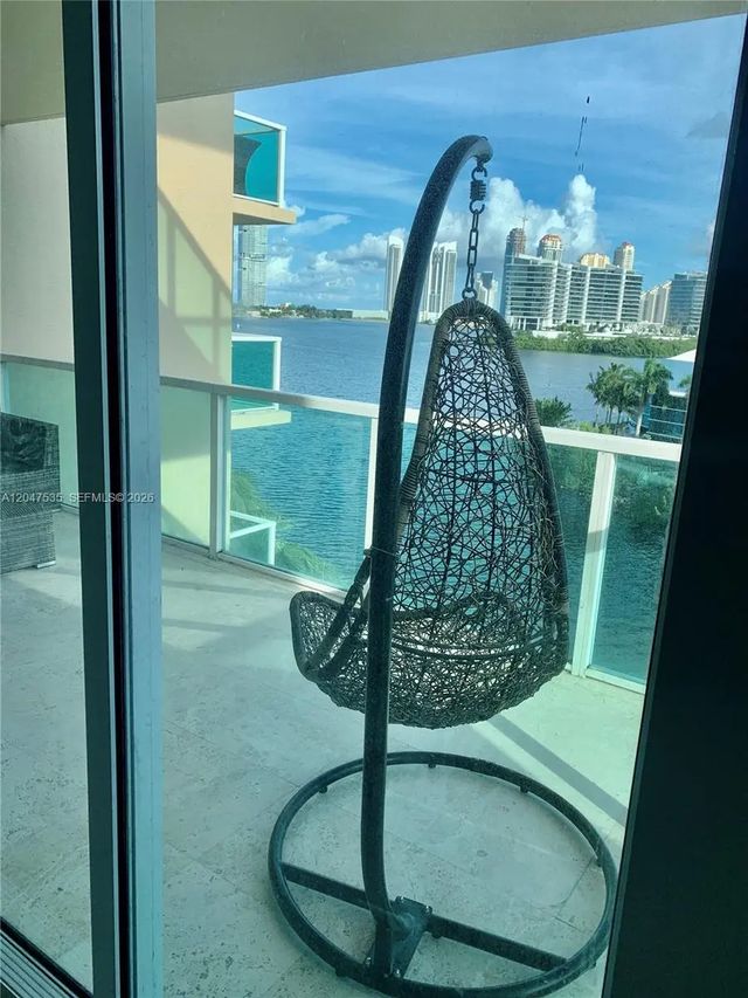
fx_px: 749
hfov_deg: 53.1
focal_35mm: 26
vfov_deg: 67.3
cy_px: 499
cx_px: 374
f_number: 1.8
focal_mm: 4.25
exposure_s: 1/962
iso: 25
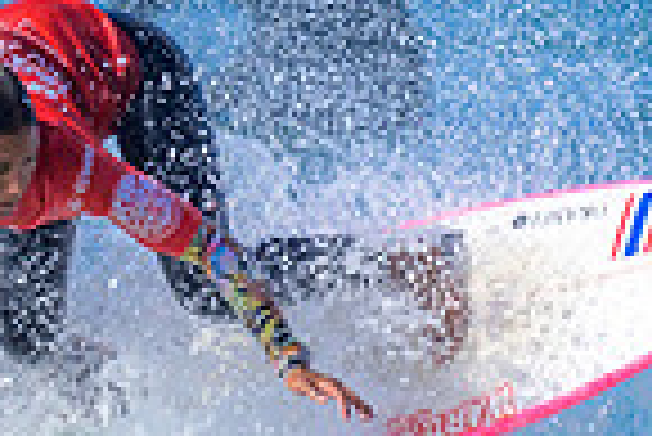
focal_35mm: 4397
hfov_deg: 0.5
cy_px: 422
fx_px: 79713
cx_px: 237
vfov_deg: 0.3
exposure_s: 1/2000
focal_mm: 800
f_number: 6.3
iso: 360
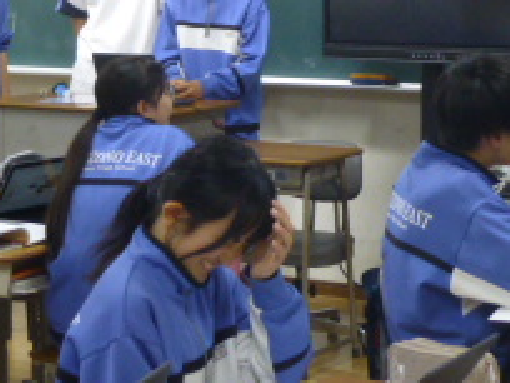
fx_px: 1621
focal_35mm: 110
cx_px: 280
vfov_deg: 13.3
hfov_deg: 17.9
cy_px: 40
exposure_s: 1/60
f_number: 3.5
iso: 400
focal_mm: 6
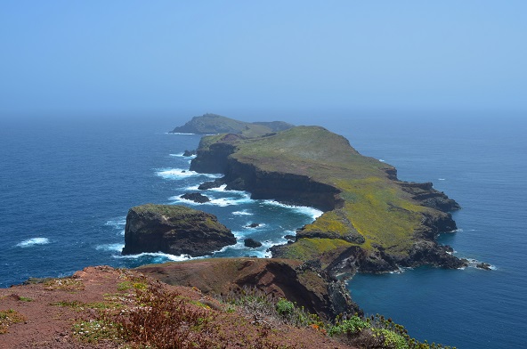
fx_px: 482
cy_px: 174
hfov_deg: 57.3
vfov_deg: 39.8
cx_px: 264
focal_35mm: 33
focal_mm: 22
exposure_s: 1/125
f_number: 11
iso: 100
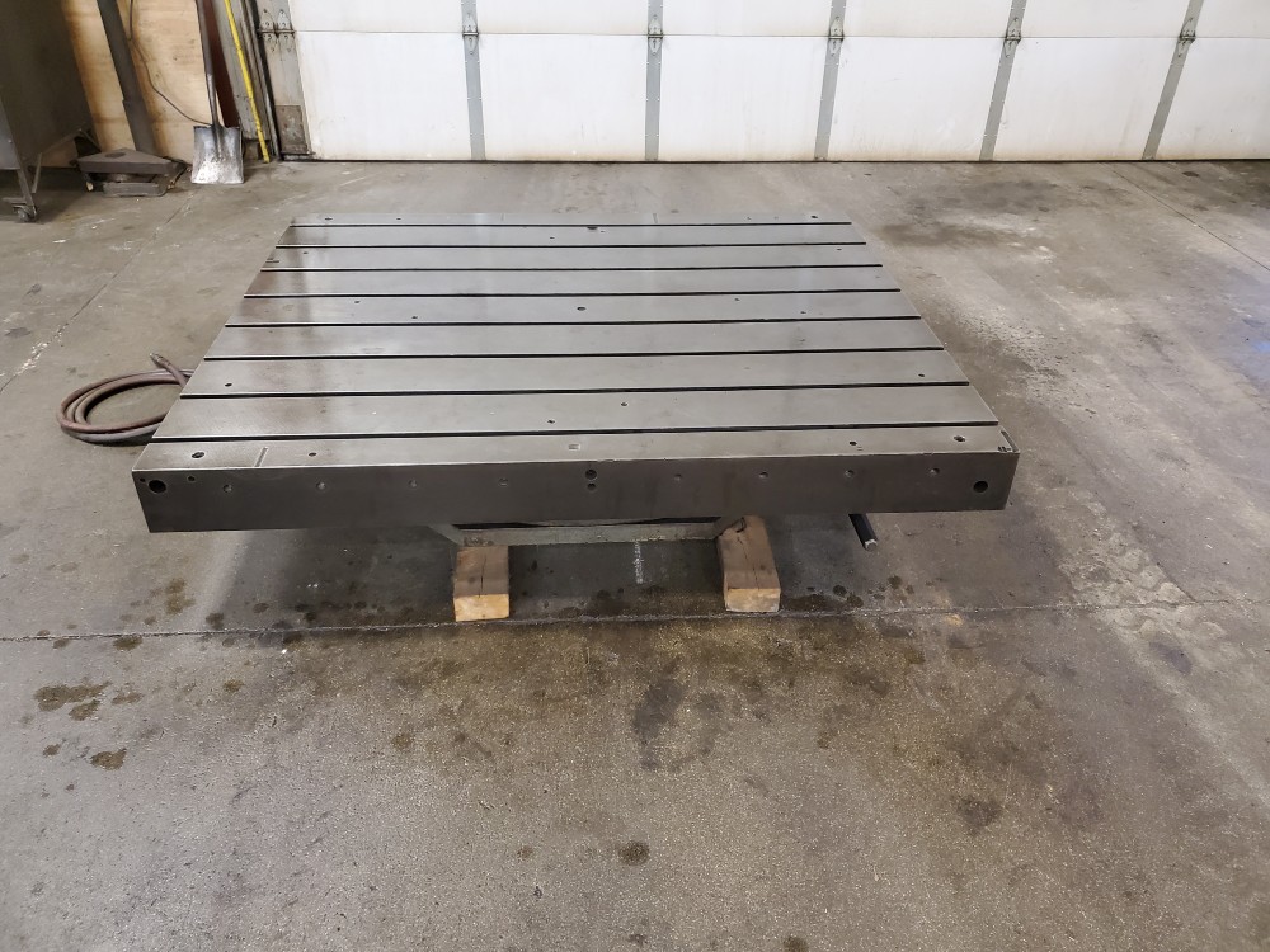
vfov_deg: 53.1
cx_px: 635
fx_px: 954
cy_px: 476
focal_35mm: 26
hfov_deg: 67.3
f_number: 1.5
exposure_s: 1/40
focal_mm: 4.3
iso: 400
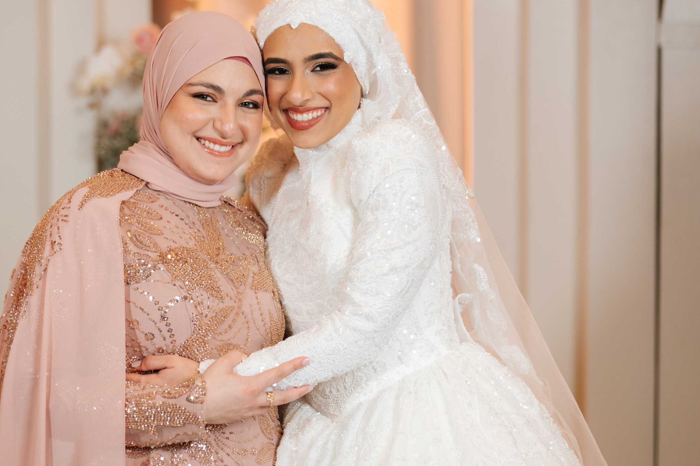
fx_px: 2644
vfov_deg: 10.1
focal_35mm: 136
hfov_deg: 15.1
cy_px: 194
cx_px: 267
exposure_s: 1/200
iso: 320
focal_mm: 107
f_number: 2.8
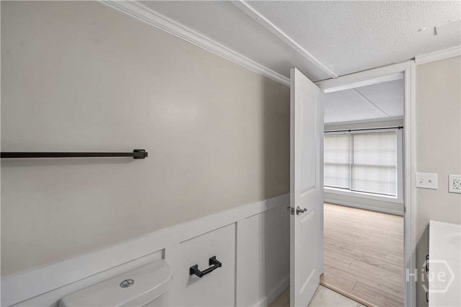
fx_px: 192
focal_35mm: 15
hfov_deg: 100.4
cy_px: 154
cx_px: 230
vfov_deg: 77.3
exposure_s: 1/30
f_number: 8
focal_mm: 15
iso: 3200
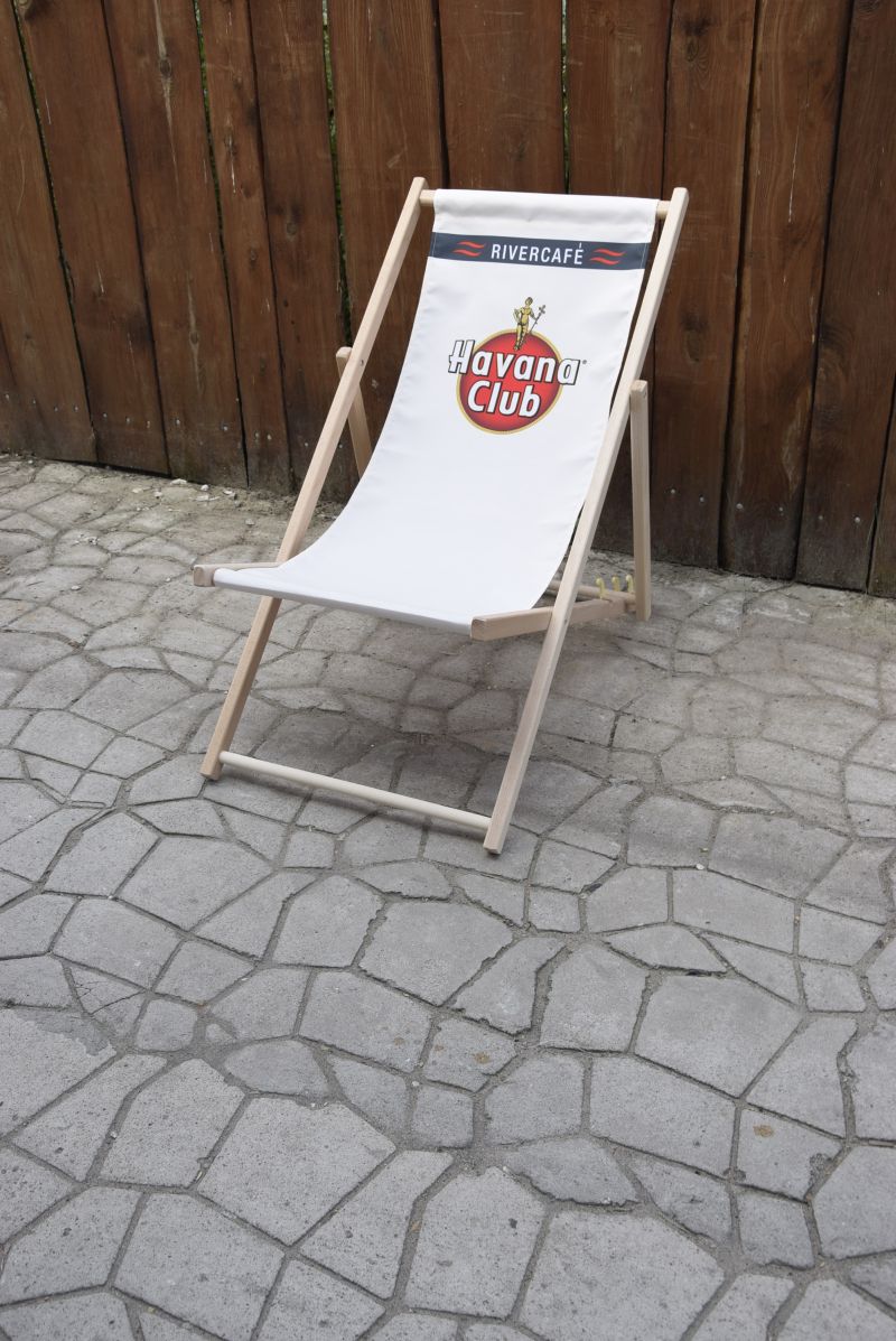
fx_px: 1342
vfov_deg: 53.1
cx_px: 448
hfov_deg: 36.9
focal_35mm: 36
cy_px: 670
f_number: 8
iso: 200
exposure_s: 1/250
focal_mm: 24
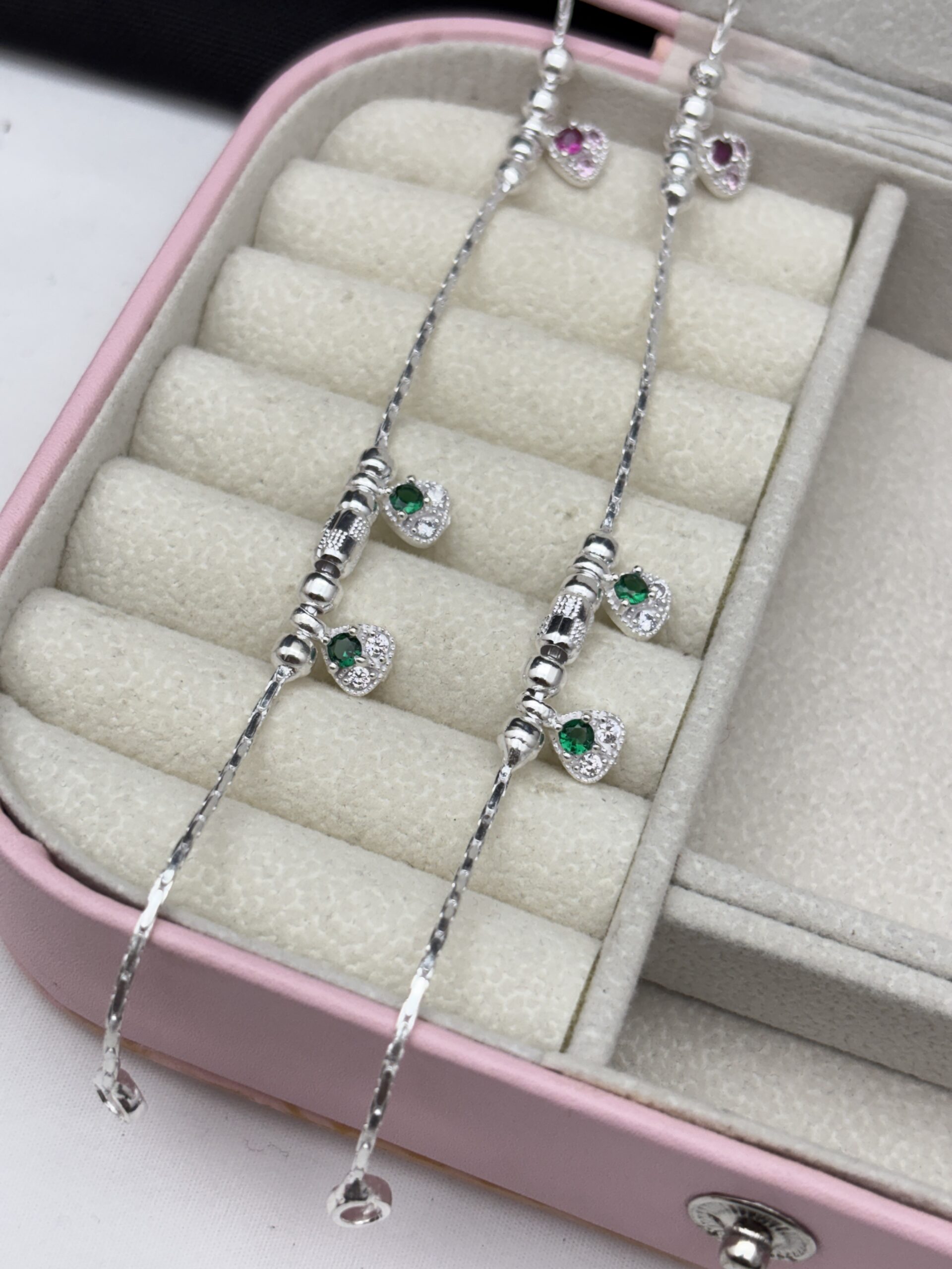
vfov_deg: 36.8
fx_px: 1907
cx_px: 476
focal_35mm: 52
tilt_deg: -60.5
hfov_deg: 28.0
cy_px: 634
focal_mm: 5.96
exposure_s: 1/100
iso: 40
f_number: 1.6
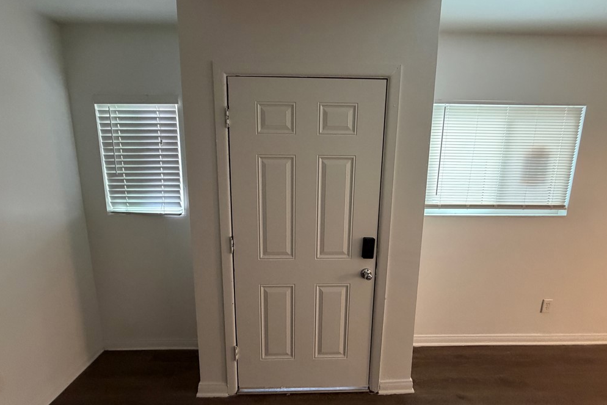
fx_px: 253
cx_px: 300
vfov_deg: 77.3
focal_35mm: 15
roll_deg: -0.2
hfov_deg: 100.4
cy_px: 210
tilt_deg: -9.1
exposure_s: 1/60
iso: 400
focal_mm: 2.22
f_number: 2.2
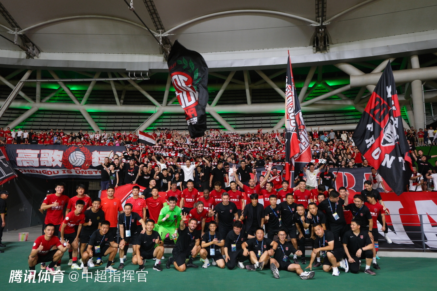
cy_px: 146
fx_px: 291
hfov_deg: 73.7
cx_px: 218
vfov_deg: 53.1
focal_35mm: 24
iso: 1000
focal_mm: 16
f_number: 3.2
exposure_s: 1/100
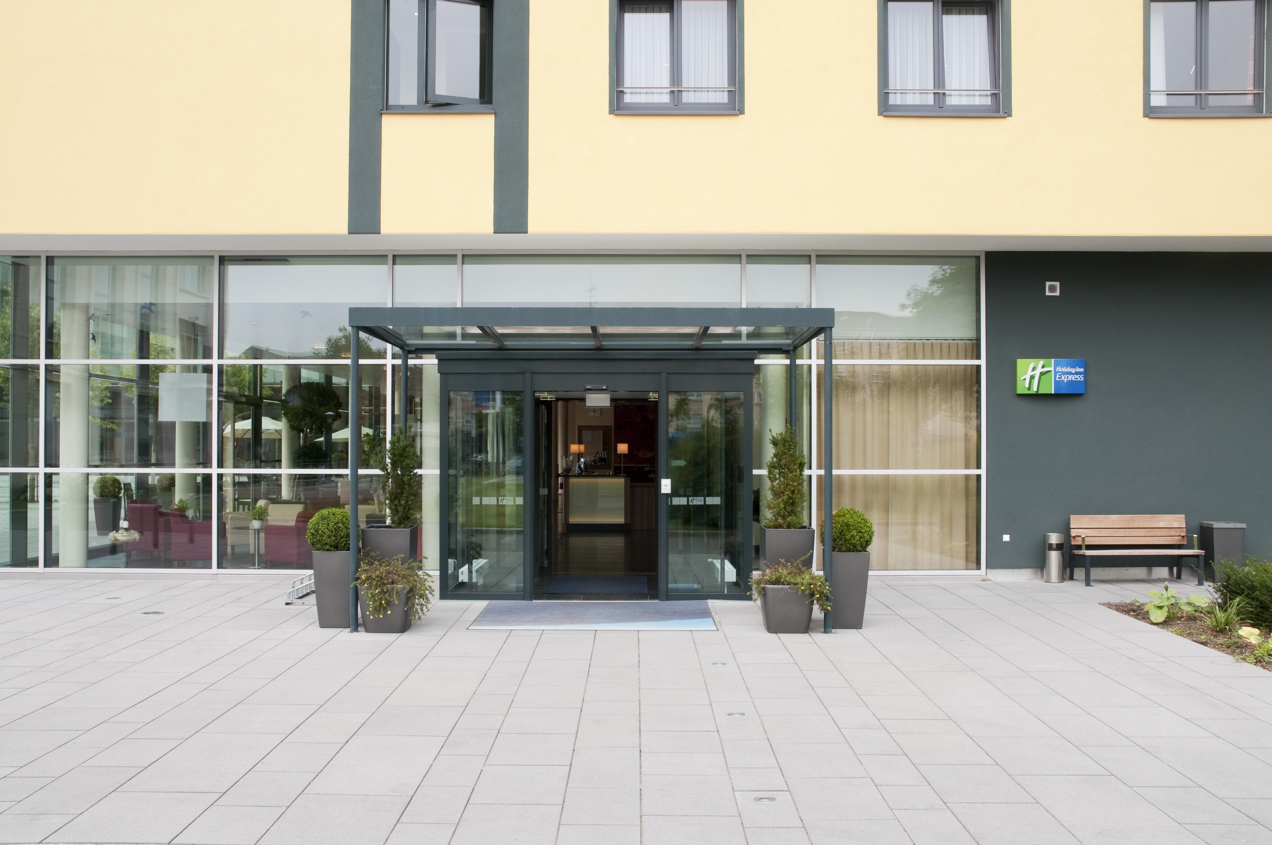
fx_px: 1270
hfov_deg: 53.2
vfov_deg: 36.8
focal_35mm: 36
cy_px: 422
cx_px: 636
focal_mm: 24
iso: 200
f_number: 11
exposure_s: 1/45
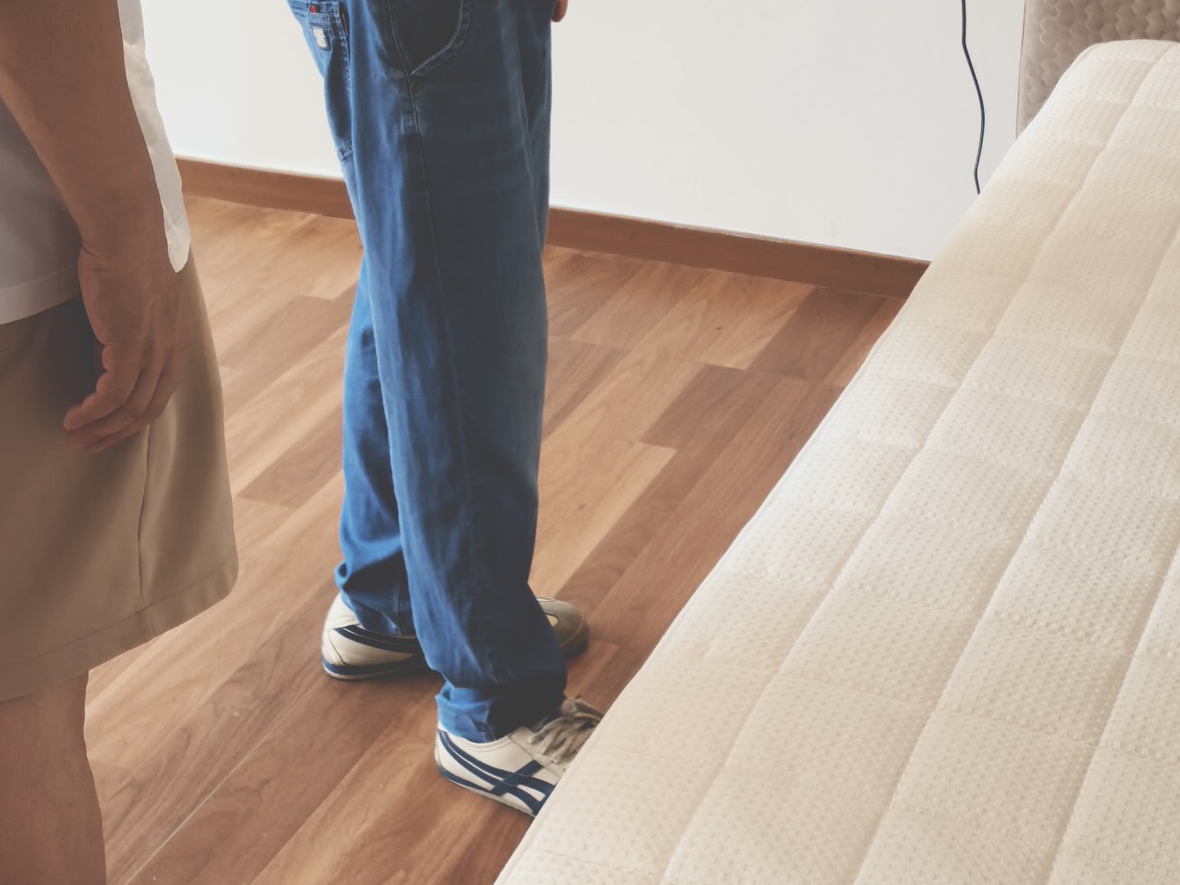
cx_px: 771
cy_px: -14
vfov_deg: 18.8
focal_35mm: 76
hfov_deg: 25.5
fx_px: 2591
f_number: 2
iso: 64
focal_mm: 5.75
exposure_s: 1/100
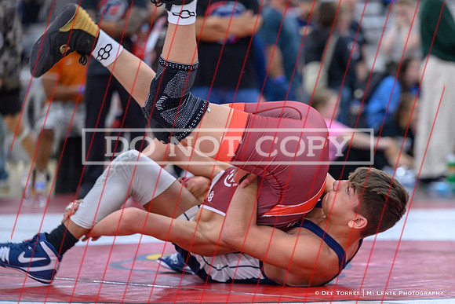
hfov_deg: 12.1
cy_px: 191
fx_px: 2150
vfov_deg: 8.1
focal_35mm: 170
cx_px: 289
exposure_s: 1/640
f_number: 2.8
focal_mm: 130
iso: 1600
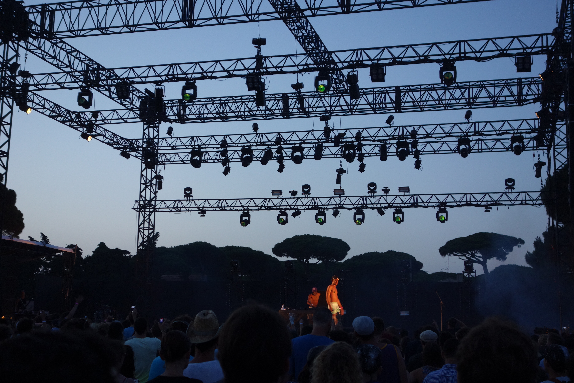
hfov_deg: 39.6
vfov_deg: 27.0
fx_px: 797
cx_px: 287
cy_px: 192
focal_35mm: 50
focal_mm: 18.45
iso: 400
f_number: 3.2
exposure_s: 1/60
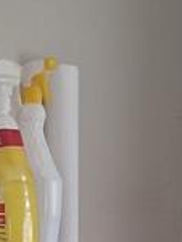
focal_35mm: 133
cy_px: 453
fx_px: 930
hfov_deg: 11.2
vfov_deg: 13.2
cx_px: 69
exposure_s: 1/100
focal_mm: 3.98
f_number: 1.8
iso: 25
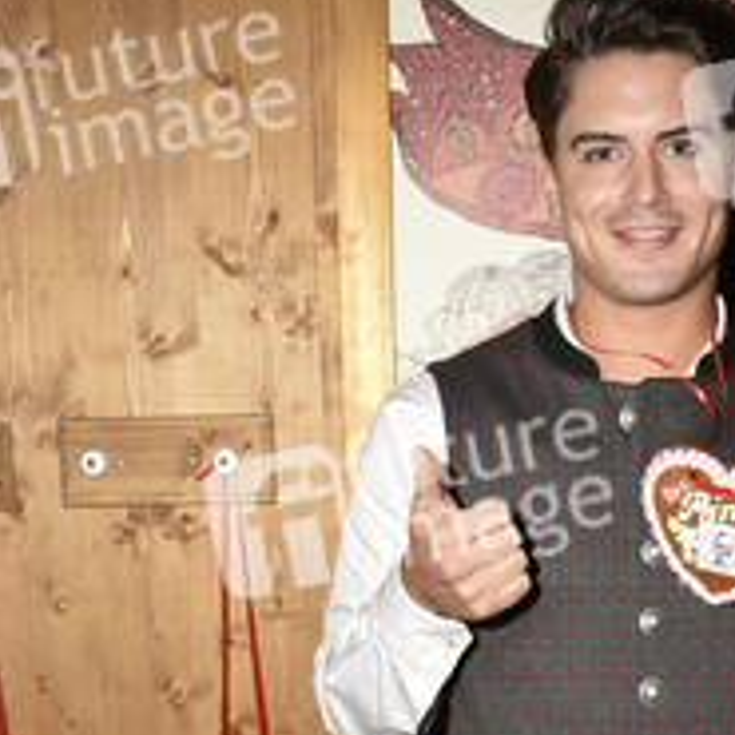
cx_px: 524
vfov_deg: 28.1
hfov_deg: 29.3
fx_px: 1391
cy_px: 703
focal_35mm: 58
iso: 100
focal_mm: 21
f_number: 6.3
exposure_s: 1/160
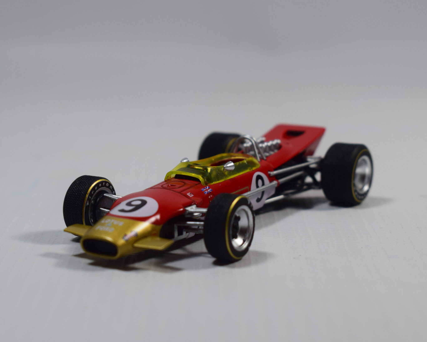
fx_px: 1221
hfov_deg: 19.8
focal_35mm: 97
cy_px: 168
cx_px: 208
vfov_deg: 15.9
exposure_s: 1/100
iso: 400
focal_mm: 55
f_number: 9
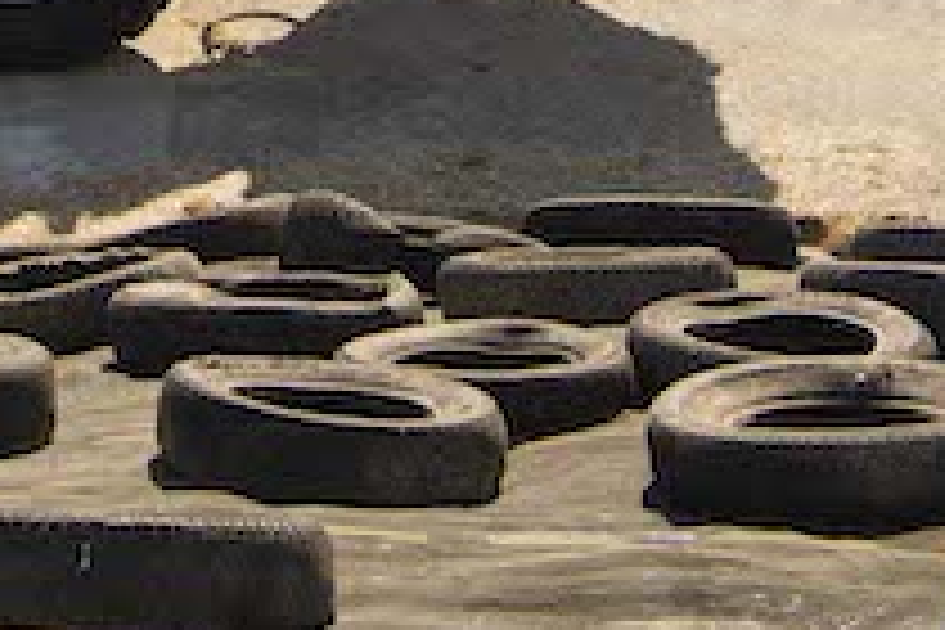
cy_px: -522
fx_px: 3202
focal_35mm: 122
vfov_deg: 10.5
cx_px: -292
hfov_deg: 15.9
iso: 200
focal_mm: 32
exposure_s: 1/250
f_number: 11
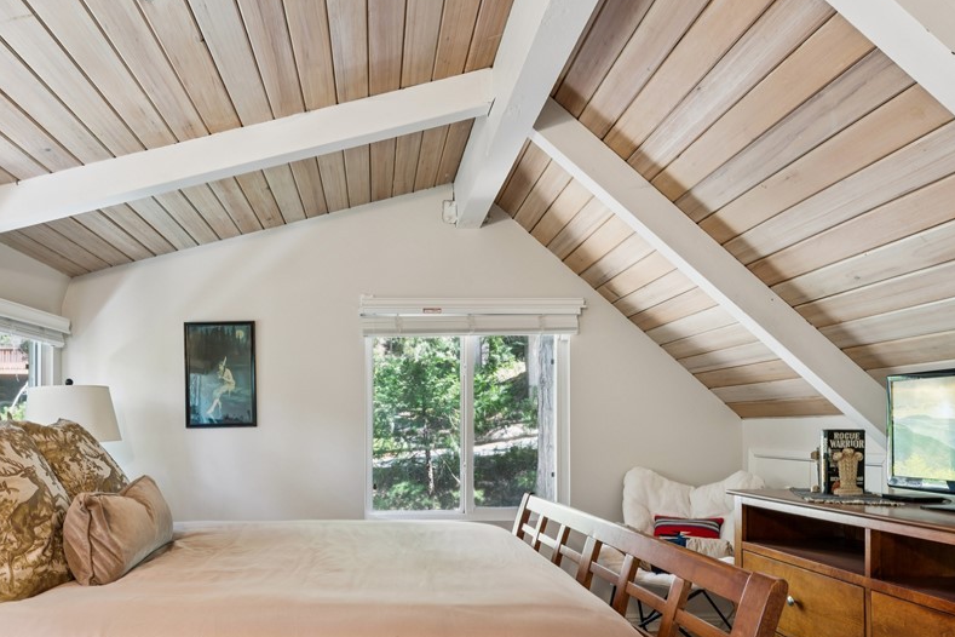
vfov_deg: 54.6
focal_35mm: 23
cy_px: 424
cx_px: 337
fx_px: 602
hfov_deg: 75.0
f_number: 13
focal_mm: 16.5
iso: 100
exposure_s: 1
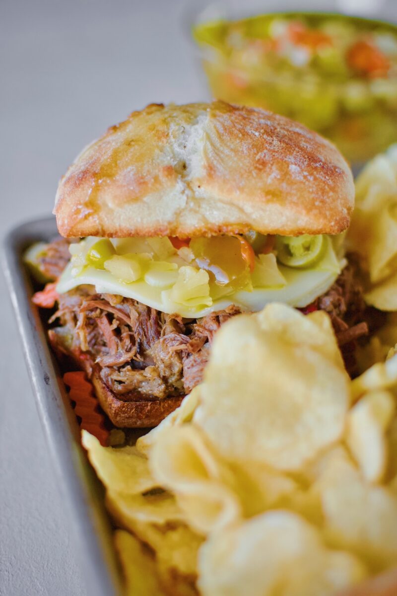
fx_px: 860
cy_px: 298
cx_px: 198
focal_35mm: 52
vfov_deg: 38.2
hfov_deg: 26.0
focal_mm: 35
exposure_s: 1/400
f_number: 2.5
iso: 1000
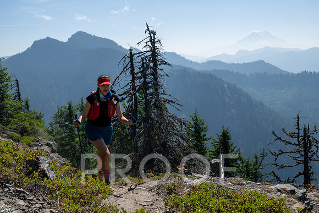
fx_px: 408
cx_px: 160
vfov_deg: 29.3
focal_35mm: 46
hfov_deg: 42.7
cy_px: 106
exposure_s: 1/250
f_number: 22
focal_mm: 46
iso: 400
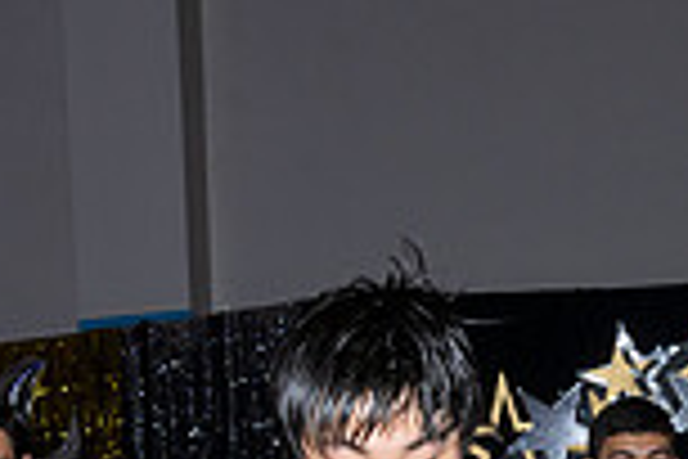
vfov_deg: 11.4
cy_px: 968
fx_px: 2026
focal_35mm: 106
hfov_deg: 19.2
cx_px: 260
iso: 320
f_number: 5.6
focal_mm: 24
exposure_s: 1/100
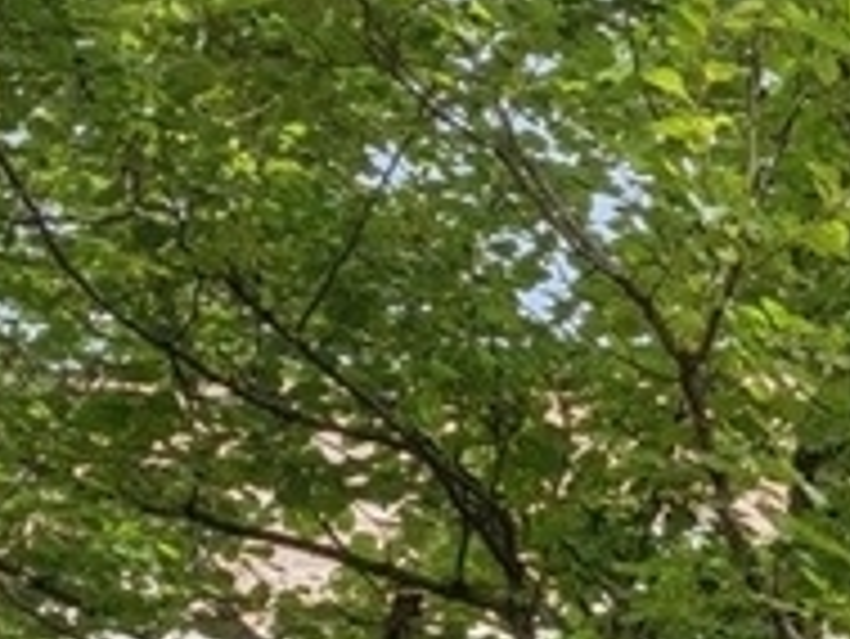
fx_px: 3243
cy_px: 882
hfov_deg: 9.8
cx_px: 2811
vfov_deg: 10.9
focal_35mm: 132
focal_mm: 16
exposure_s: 1/640
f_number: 8
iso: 320
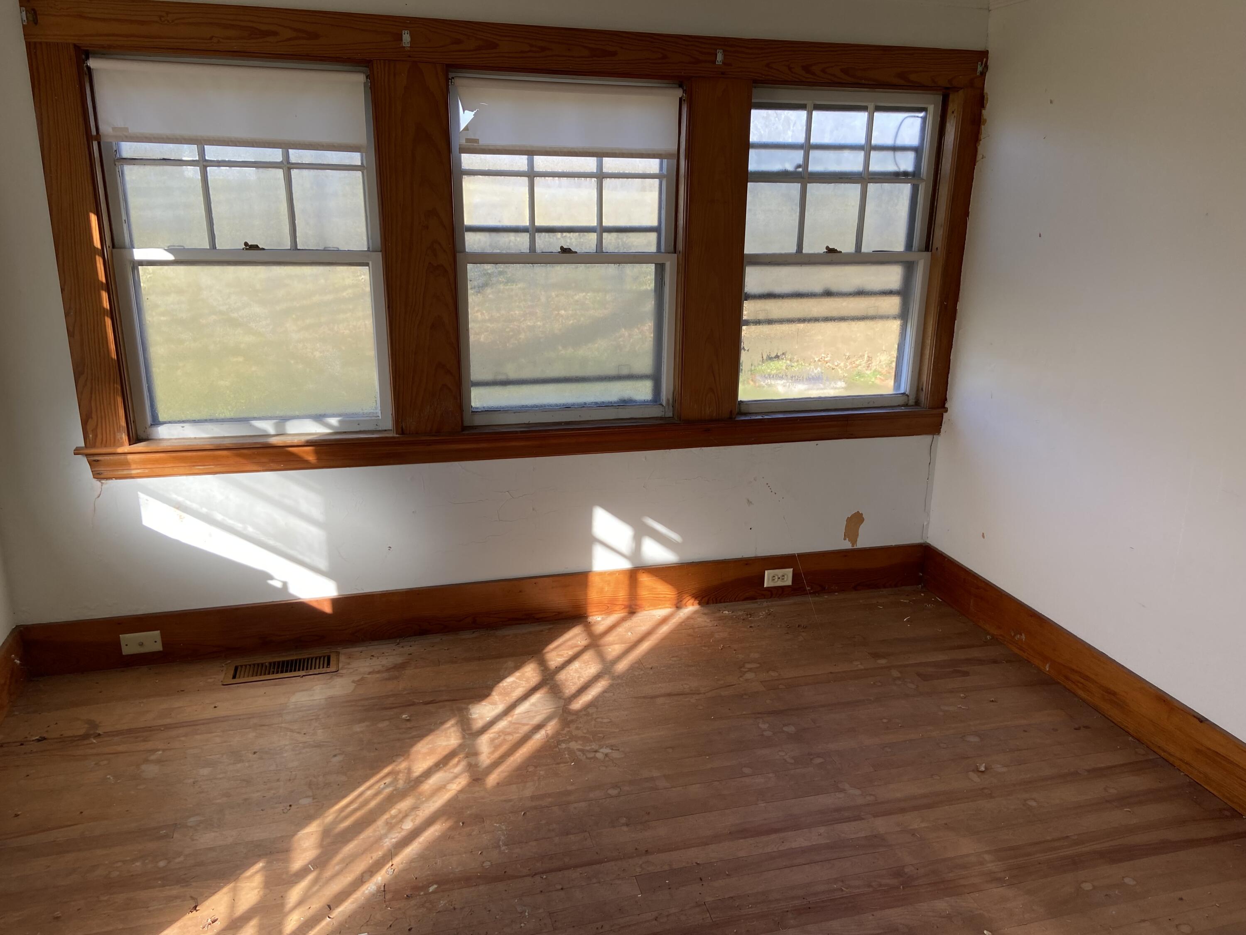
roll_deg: -0.4
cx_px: 623
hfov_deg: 67.3
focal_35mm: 26
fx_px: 936
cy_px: 468
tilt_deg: -17.7
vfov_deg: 53.1
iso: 32
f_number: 1.8
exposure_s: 1/274
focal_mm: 4.25
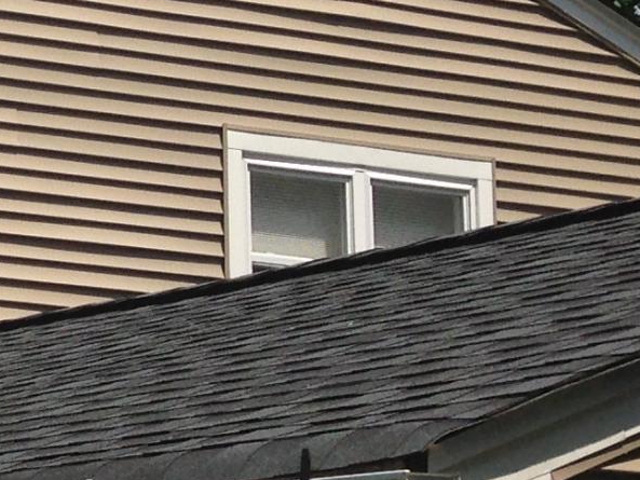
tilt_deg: +7.8
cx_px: -806
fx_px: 3088
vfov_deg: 8.9
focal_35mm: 167
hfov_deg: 10.5
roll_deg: -1.1
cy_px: 333
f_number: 2.4
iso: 50
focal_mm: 4.12
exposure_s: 1/1808
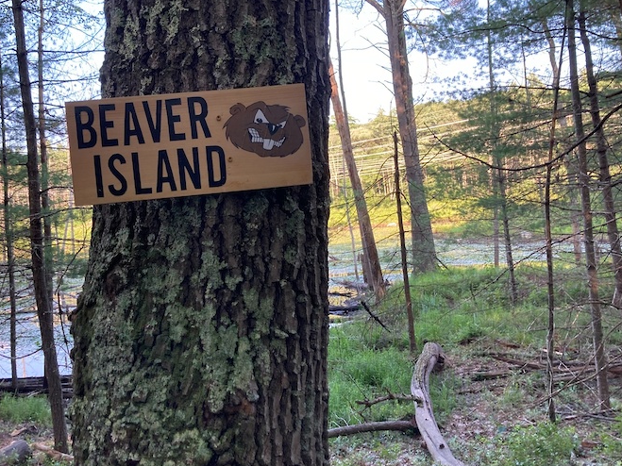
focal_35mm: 34
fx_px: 611
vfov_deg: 41.8
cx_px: 246
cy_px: 230
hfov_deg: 53.6
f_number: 1.8
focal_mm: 3.99
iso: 32
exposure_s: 1/121
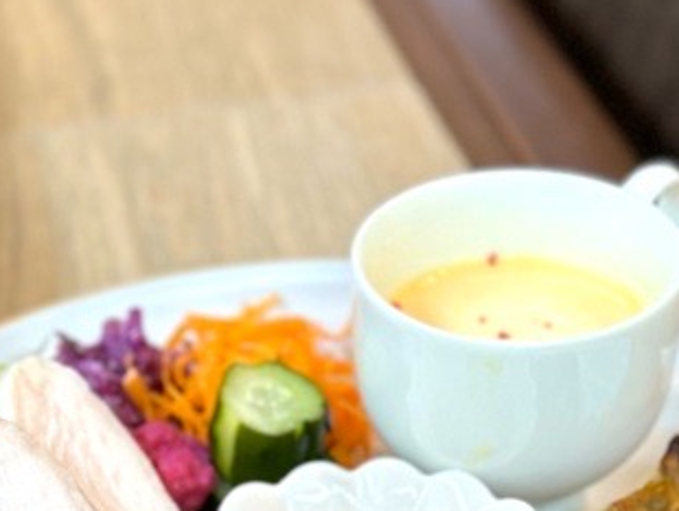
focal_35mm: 67
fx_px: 1315
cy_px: 614
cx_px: 261
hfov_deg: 28.9
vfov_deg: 20.5
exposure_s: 1/120
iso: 64
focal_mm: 5.7
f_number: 1.5
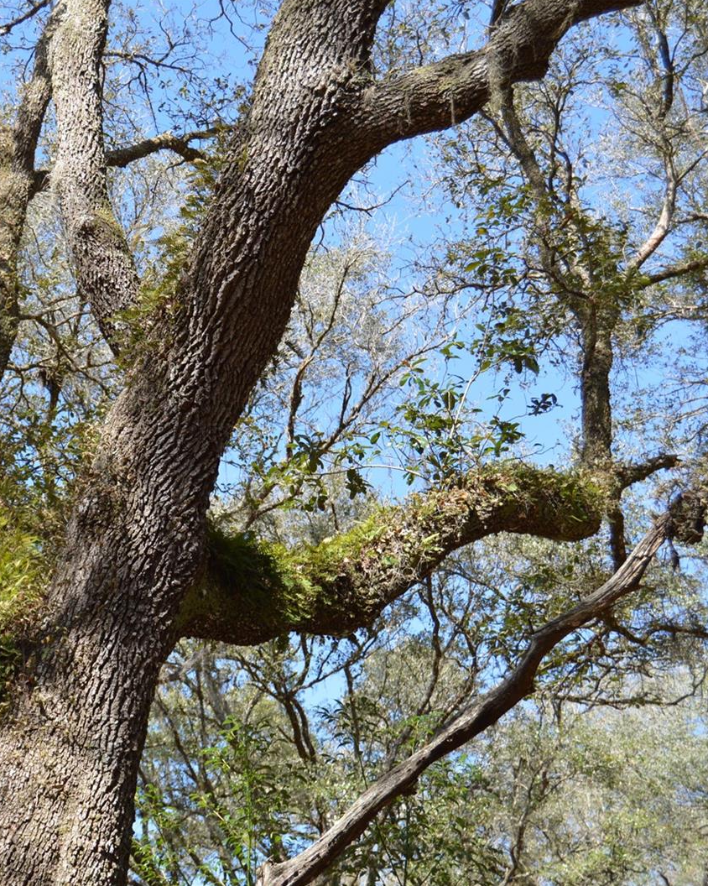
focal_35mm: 81
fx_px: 2123
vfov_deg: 23.6
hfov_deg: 18.8
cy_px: 442
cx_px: 163
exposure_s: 1/160
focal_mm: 38
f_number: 6.3
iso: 100
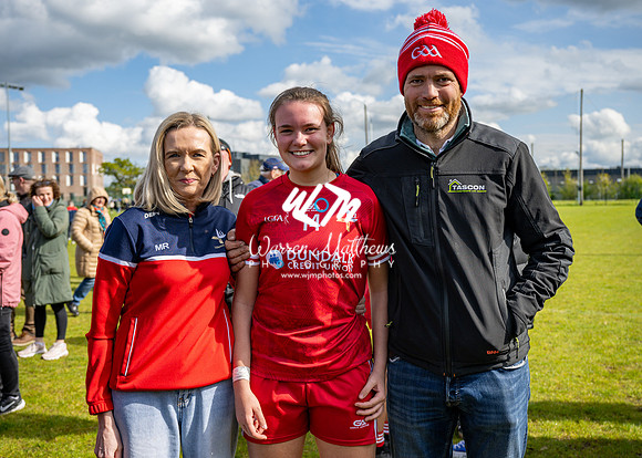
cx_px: 312
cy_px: 215
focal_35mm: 38
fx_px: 686
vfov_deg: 36.9
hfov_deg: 50.2
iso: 100
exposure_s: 1/800
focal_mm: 33.5
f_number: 4
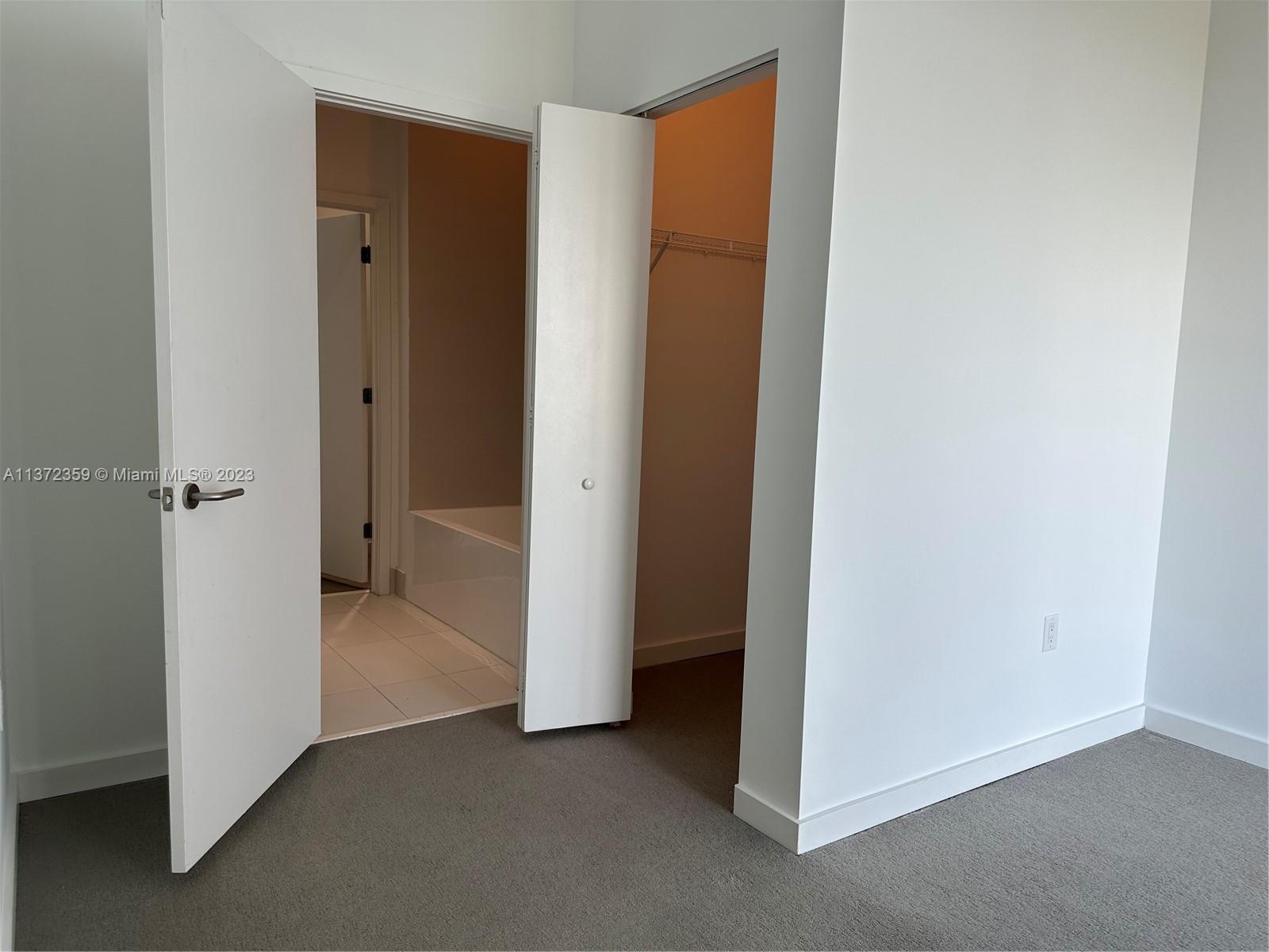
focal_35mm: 24
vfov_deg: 56.8
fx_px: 880
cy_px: 476
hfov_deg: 71.6
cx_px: 634
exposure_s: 1/140
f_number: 1.78
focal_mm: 6.86
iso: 64
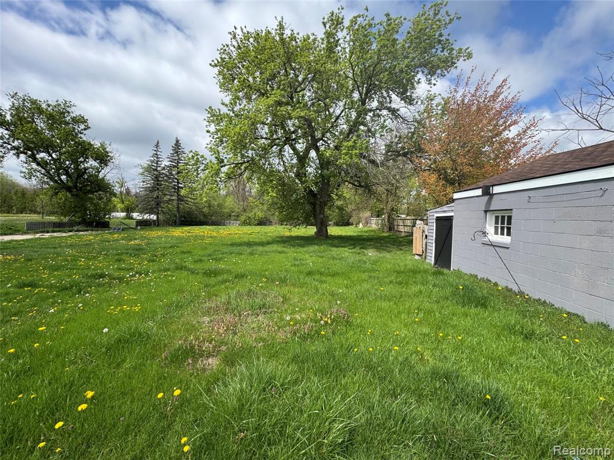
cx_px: 307
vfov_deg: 85.7
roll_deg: -1.2
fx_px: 248
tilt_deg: -3.9
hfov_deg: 102.1
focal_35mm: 14
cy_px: 230
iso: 50
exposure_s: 1/1094
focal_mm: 2.22
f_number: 2.2
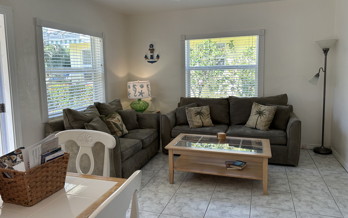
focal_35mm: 28
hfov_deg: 66.5
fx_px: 266
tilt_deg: -5.6
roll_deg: +1.4
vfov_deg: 44.4
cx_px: 172
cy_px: 96
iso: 40
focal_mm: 5.7
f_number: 1.5
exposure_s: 1/259
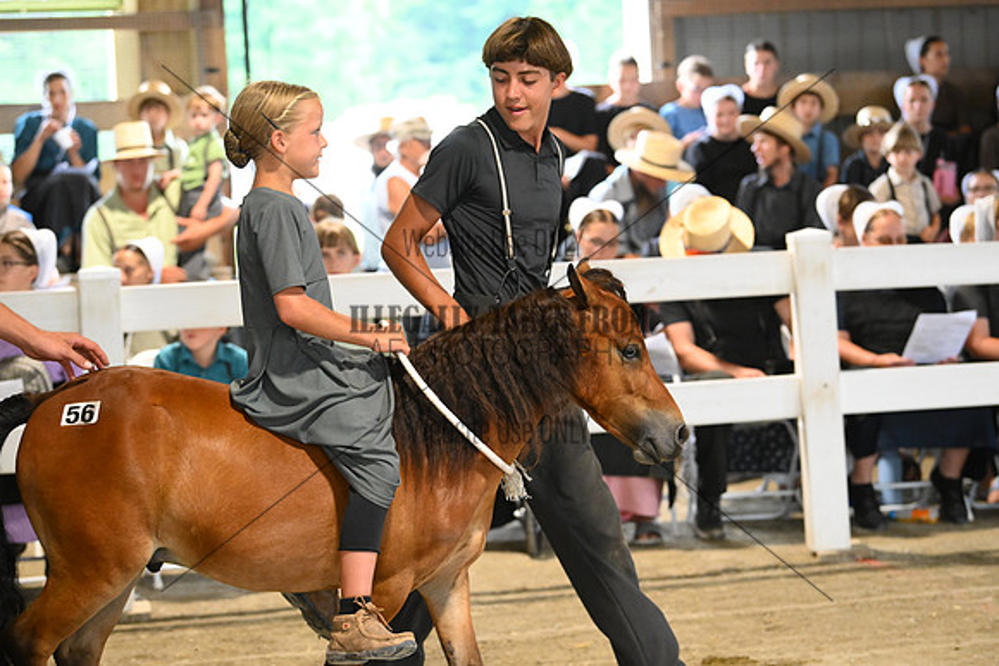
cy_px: 333
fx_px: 2498
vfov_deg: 15.2
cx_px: 500
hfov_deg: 22.6
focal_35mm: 90
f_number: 4
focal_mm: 90
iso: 6400
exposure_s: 1/487
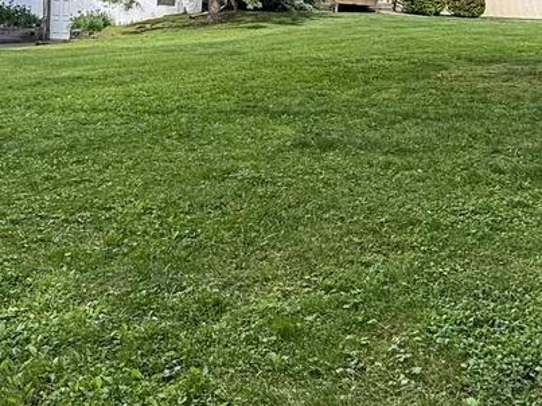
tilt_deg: -0.4
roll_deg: -3.1
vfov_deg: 27.9
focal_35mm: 50
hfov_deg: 37.7
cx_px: 369
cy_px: 31
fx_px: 783
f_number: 2.2
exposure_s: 1/451
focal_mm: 2.22
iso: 64
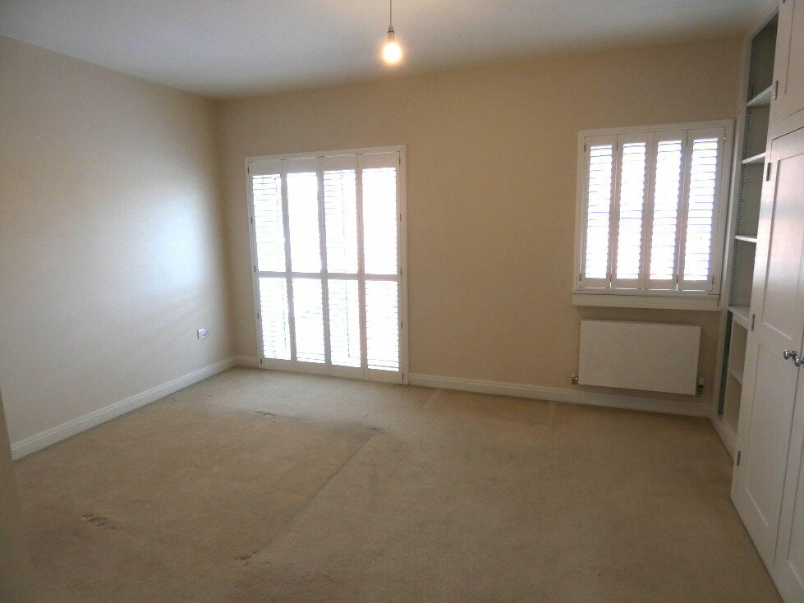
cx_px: 402
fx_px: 464
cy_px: 302
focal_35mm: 20
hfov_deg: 81.8
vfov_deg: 66.0
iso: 80
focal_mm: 3.6
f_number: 2.8
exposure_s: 1/80
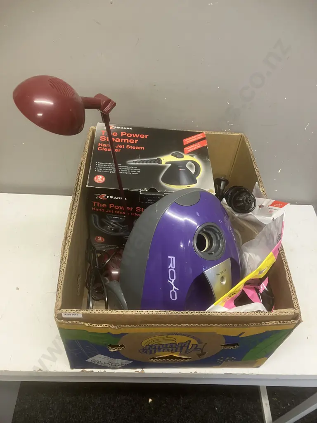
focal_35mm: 28
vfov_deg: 63.4
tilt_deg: -46.6
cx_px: 158
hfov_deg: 49.7
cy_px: 212
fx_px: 342
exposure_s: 1/50
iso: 125
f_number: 1.8
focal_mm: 3.99
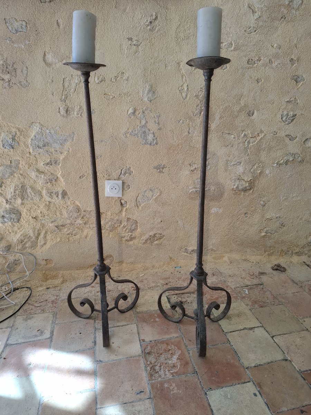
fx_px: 276
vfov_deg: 73.9
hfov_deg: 58.9
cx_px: 156
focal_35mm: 23
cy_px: 208
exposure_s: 1/120
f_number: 1.8
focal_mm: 5.54
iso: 50
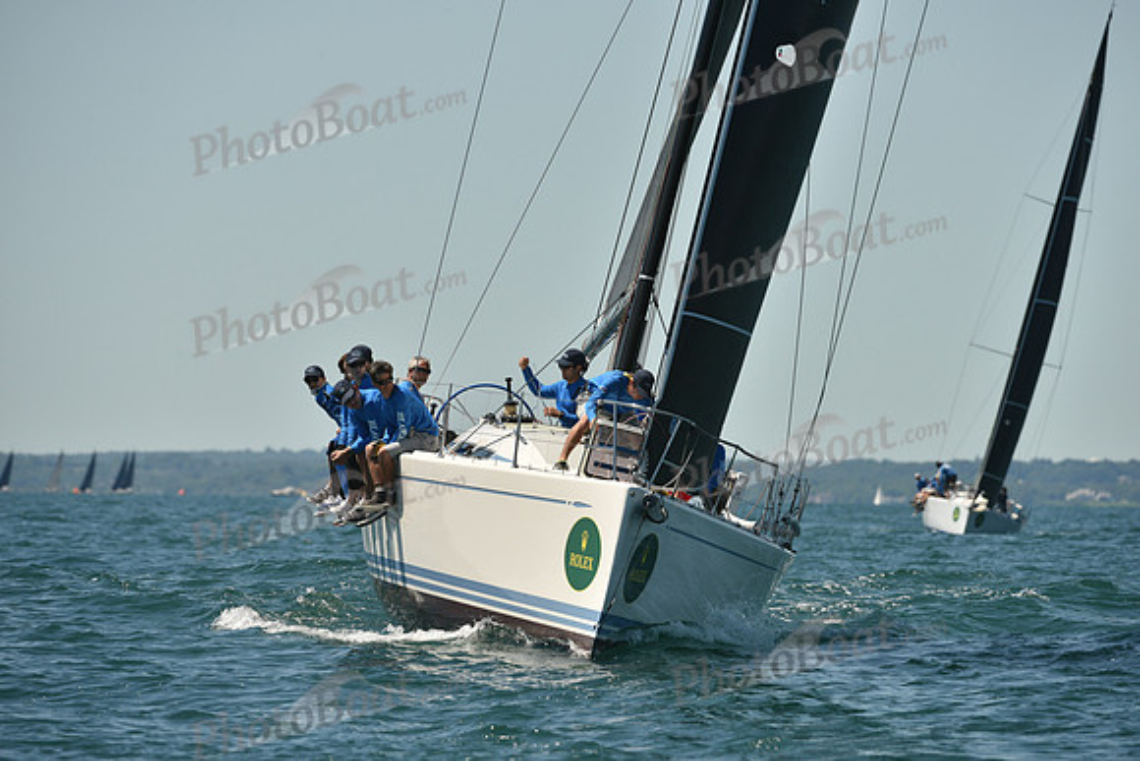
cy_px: 380
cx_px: 570
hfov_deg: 5.7
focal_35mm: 360
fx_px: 11402
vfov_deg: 3.8
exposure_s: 1/1250
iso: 250
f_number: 7.1
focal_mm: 360
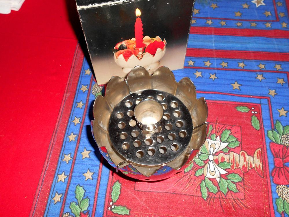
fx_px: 284
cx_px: 144
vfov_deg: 41.8
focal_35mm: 34
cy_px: 108
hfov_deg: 54.0
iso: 200
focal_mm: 5.8
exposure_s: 1/30
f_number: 9
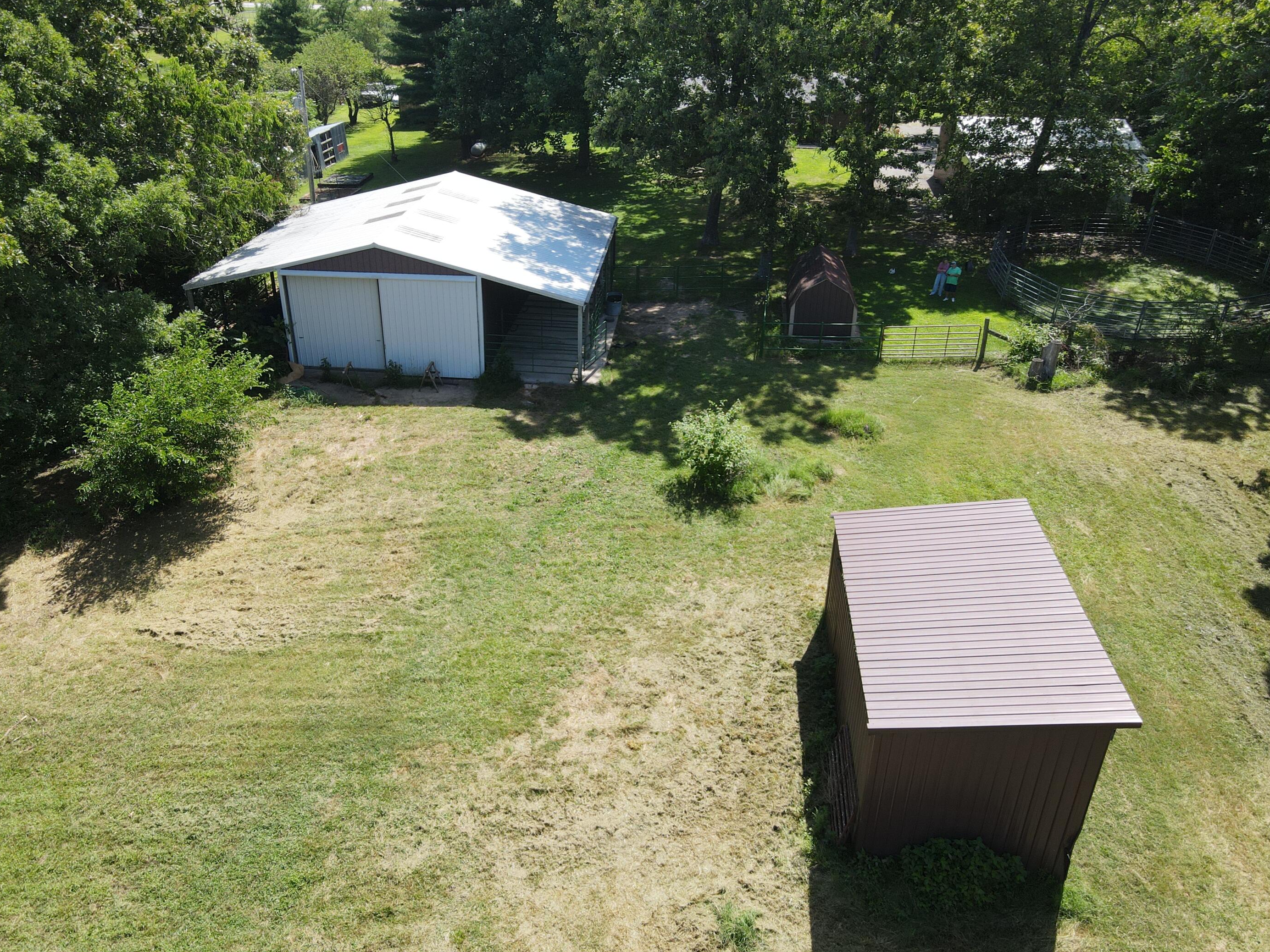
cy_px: 484
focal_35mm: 26
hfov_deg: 67.2
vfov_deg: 53.1
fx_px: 954
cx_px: 594
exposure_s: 1/320
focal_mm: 4.5
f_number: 2.8
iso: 110
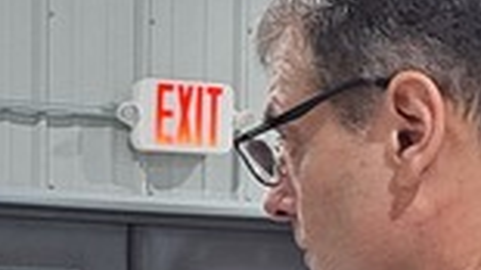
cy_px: 627
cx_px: 90
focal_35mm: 173
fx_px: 2205
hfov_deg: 12.4
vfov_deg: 6.7
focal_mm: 5.23
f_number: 1.8
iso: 80
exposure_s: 1/60
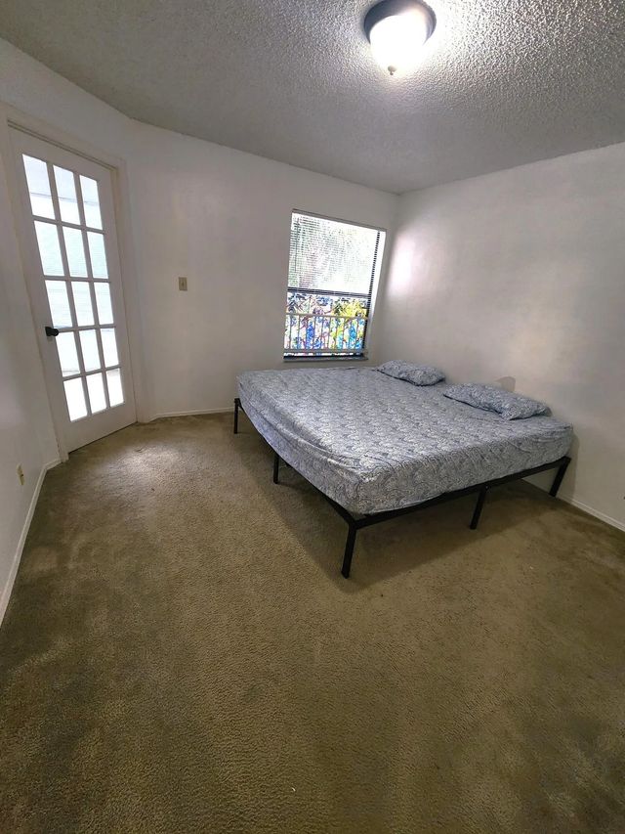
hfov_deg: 89.9
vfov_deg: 106.2
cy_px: 417
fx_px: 313
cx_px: 312
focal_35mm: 13
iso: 160
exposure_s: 1/60
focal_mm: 2.2
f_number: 2.2
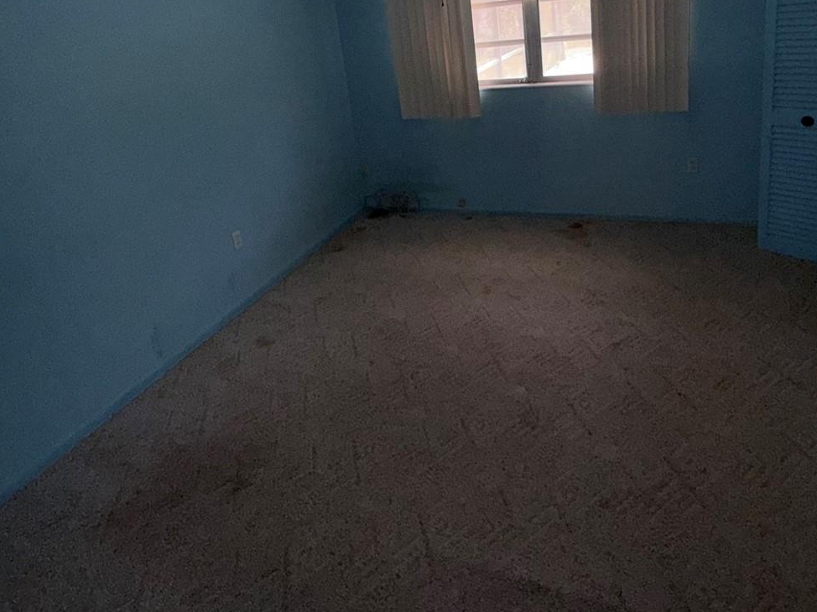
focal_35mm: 23
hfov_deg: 73.9
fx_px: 543
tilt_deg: -13.7
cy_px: 144
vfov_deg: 55.7
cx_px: 435
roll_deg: +5.8
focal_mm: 2.22
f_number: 2.2
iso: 80
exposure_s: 1/80
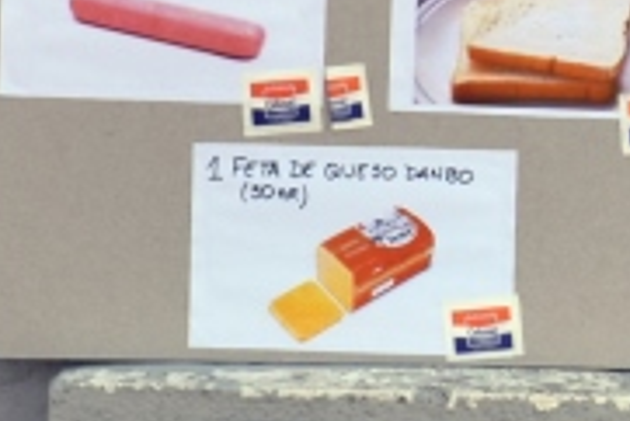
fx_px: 9808
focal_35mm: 560
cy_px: 19
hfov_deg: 3.6
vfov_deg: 2.5
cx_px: 1472
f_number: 8
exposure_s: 1/500
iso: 220
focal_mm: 66
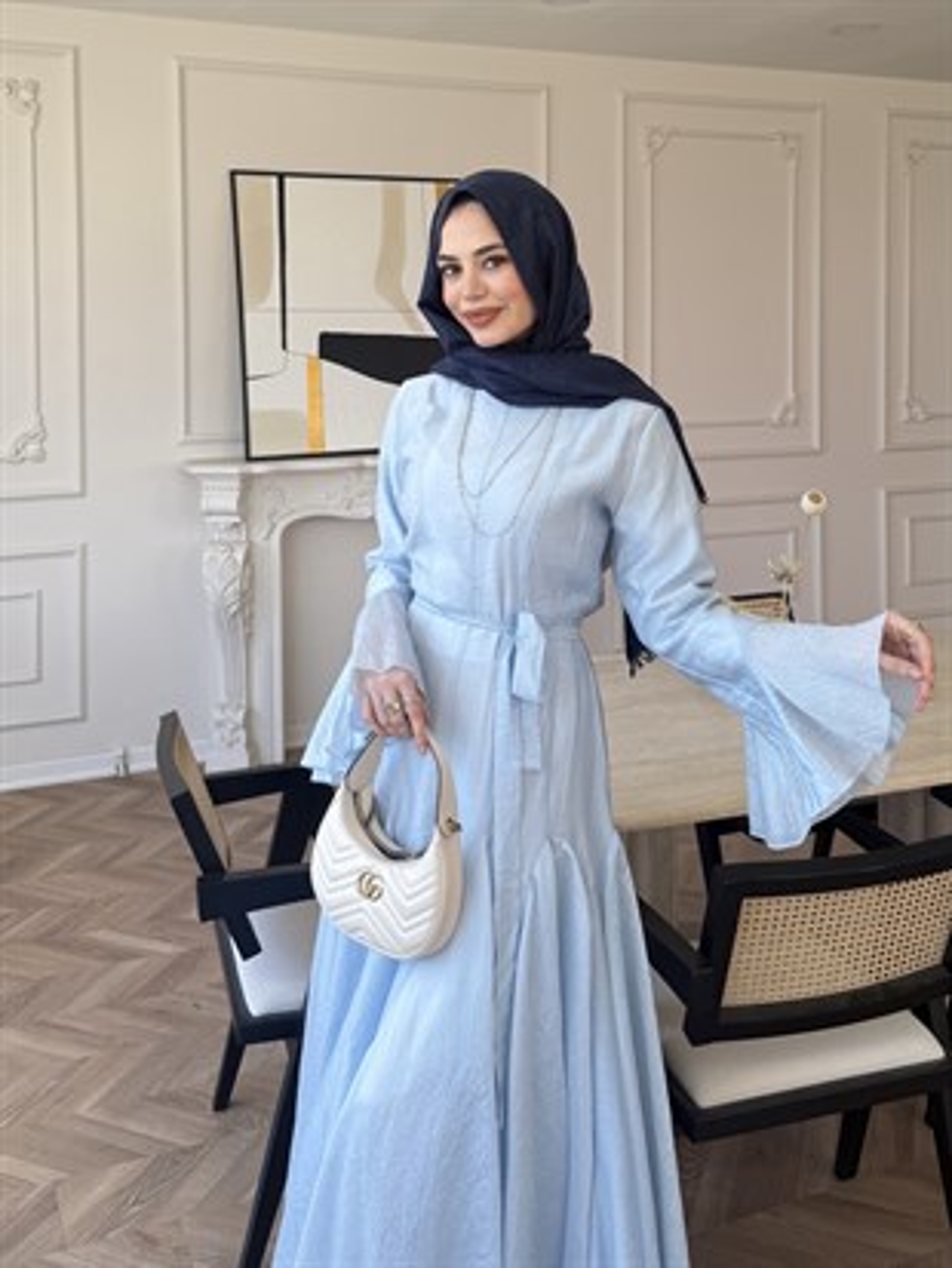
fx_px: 880
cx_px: 476
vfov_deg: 71.6
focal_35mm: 24
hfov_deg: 56.8
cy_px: 634
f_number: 1.78
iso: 64
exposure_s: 1/243
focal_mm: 6.76
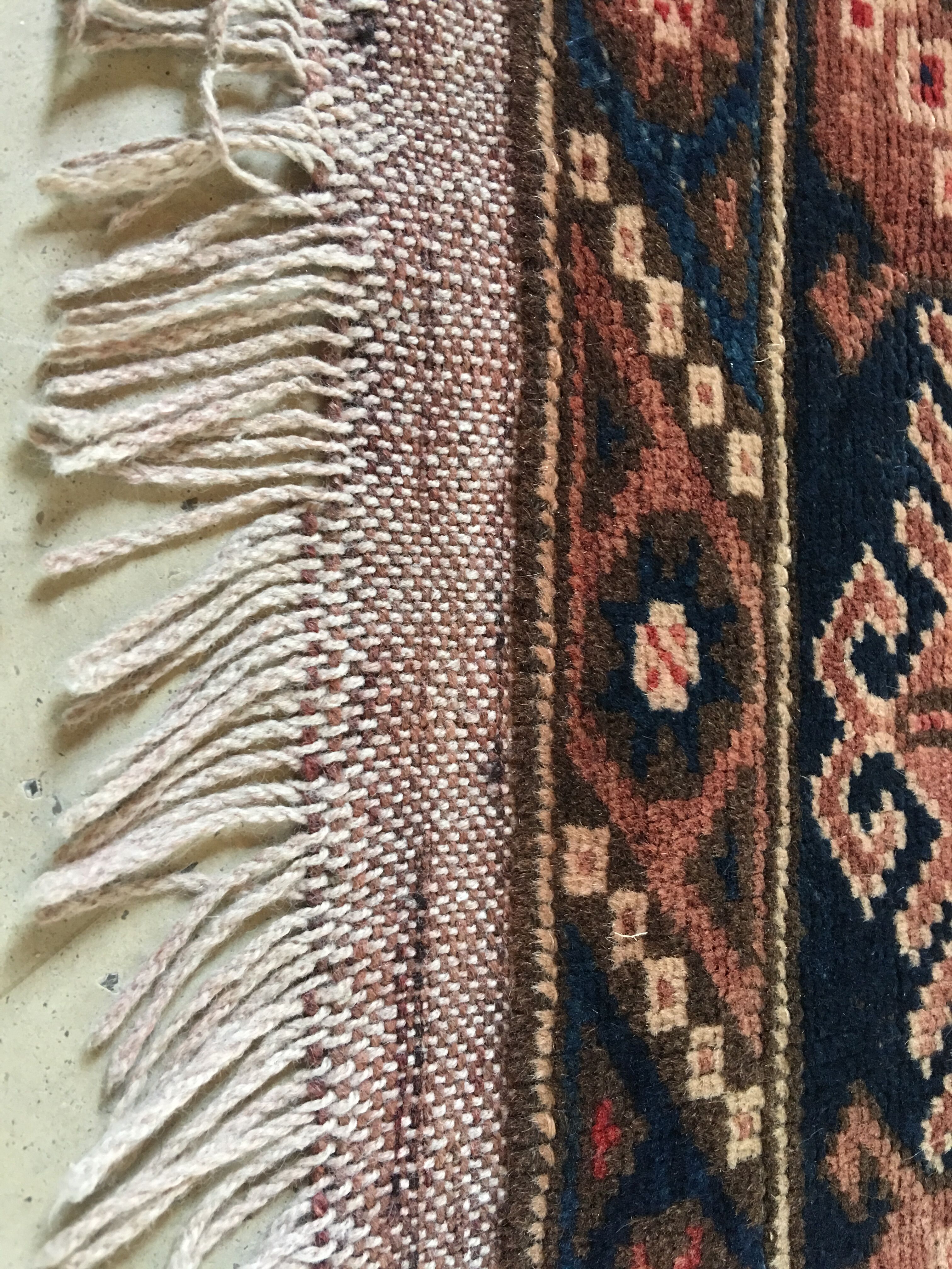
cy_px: 634
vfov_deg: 61.7
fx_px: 1063
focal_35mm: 29
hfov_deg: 48.2
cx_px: 476
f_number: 2.2
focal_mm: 4.15
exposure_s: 1/17
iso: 125
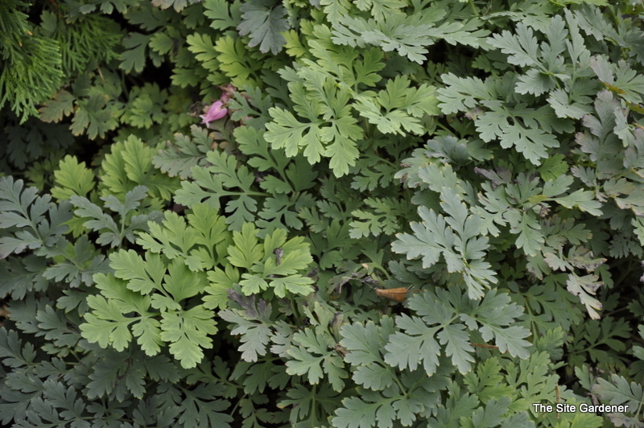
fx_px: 2815
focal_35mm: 158
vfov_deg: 8.7
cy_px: 214
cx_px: 322
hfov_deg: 13.1
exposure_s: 1/125
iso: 220
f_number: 5.6
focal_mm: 105
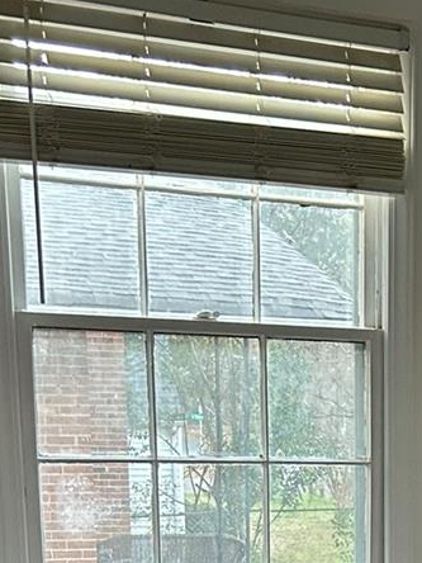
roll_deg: -3.0
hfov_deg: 15.6
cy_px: 728
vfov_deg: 20.0
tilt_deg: -14.0
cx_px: 559
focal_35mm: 90
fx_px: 1463
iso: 320
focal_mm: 5.7
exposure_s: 1/60
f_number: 1.5
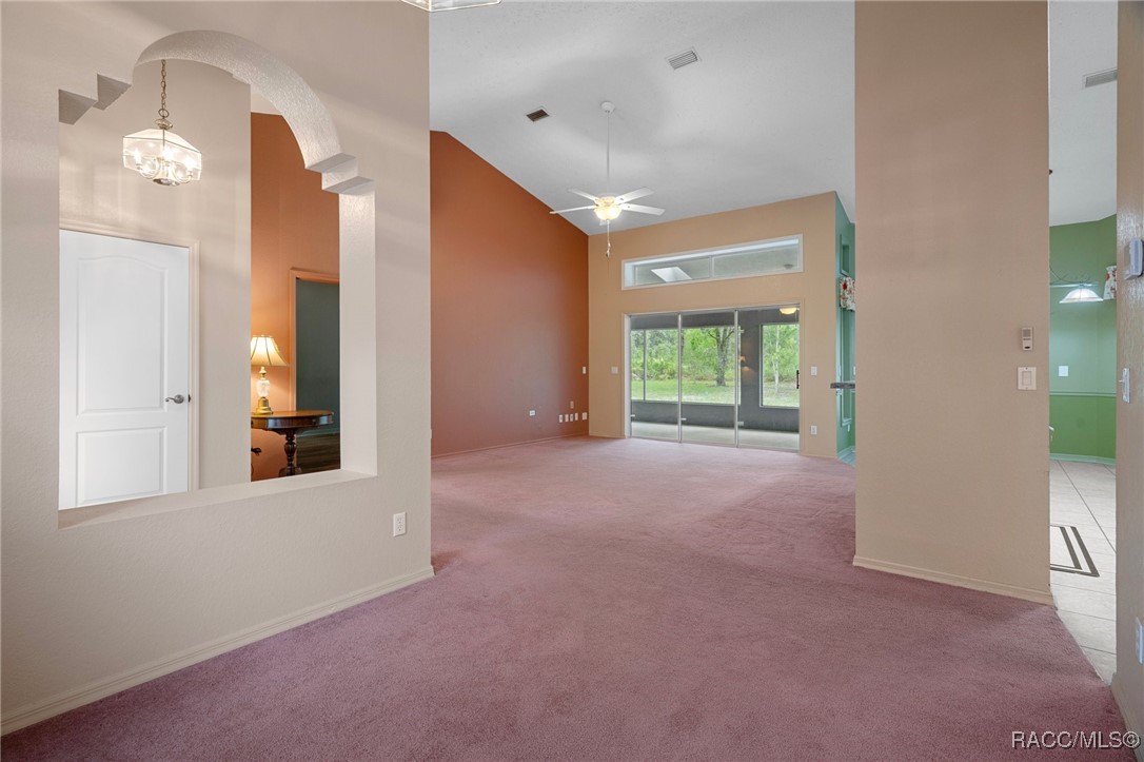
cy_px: 381
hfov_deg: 93.3
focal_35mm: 17
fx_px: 540
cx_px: 572
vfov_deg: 70.4
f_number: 9
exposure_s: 1.3
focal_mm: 17
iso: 320
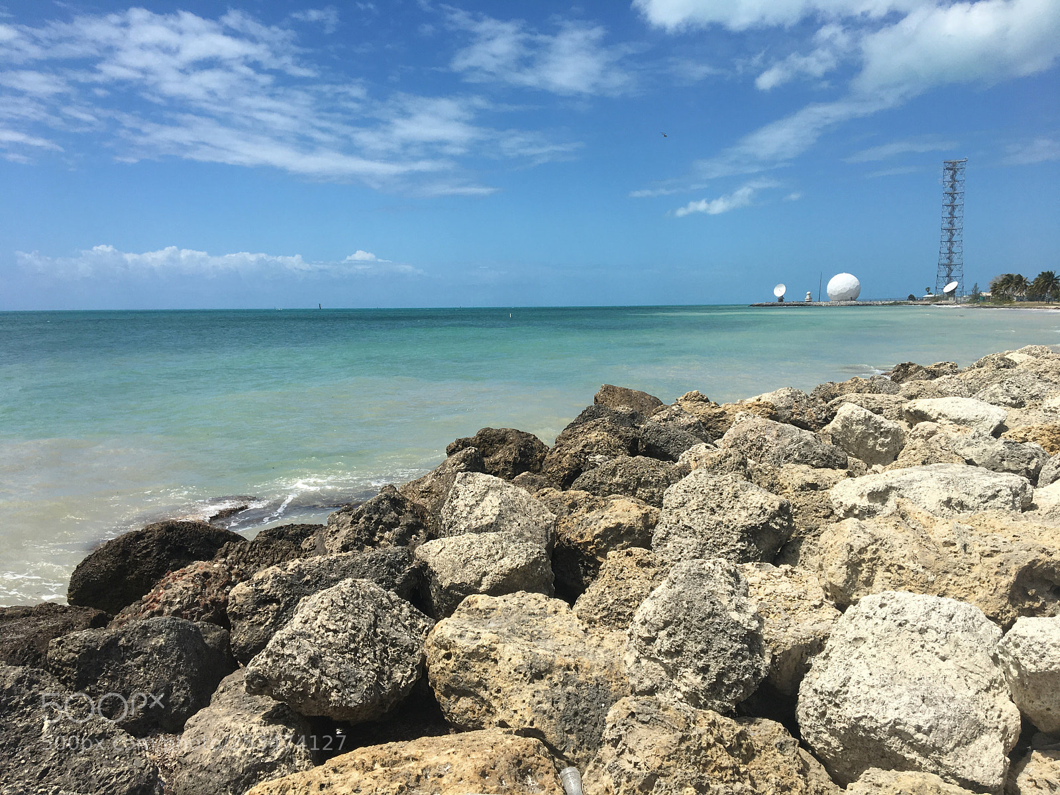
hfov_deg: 61.7
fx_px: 888
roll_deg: +0.8
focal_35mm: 29
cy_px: 398
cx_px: 530
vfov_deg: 48.2
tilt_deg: -5.4
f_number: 2.2
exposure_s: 1/3077
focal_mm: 4.15
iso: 25
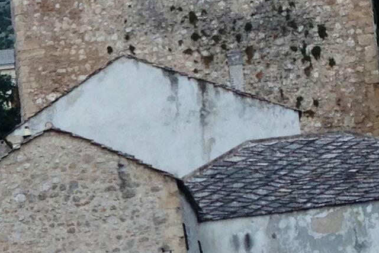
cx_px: -138
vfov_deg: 7.8
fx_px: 1843
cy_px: 254
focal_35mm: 175
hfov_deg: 11.4
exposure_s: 1/695
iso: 50
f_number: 2.4
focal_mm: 4.13
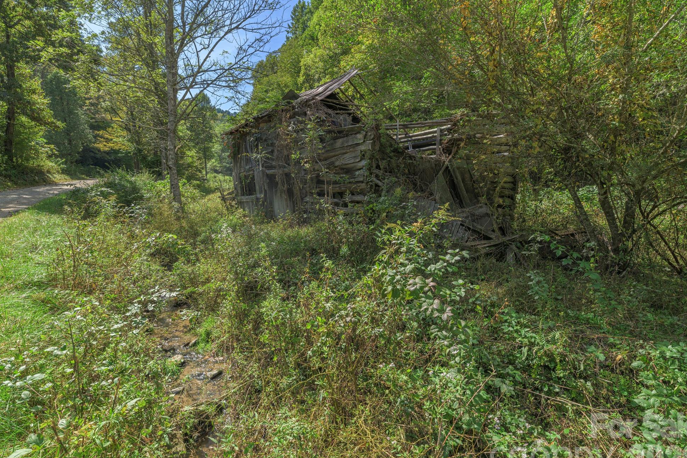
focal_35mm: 18
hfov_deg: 90.0
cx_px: 340
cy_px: 240
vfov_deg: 67.3
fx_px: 343
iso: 320
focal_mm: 17
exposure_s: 1/500
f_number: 8
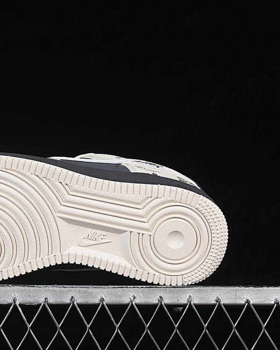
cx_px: 49
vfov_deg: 18.1
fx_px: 1098
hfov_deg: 14.4
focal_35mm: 106
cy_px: 175
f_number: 8
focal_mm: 50
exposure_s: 1/80
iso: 160
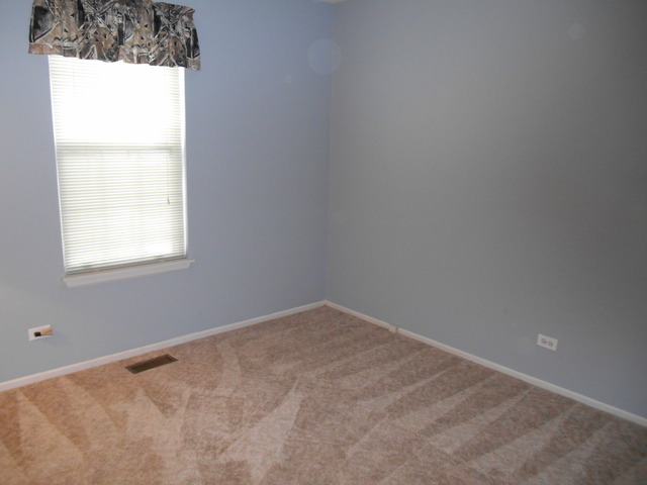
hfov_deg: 67.3
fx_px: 486
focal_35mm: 26
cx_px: 324
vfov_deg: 53.1
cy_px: 242
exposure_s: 1/25
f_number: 3.4
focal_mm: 4.7
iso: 320
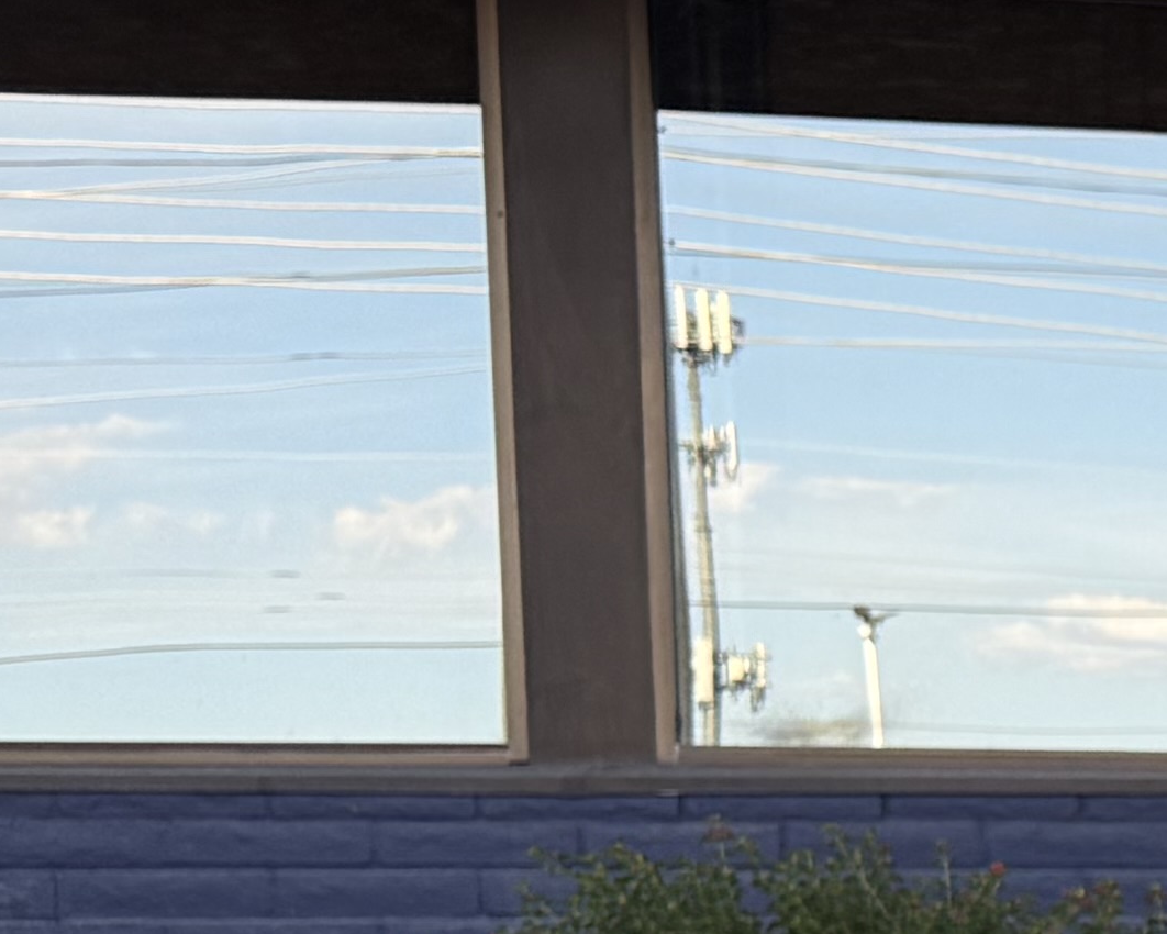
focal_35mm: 126
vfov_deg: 11.8
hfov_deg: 12.2
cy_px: 1279
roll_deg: -1.3
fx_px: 4353
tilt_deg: -3.6
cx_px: 2780
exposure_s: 1/1689
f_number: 1.78
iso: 80
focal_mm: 6.76
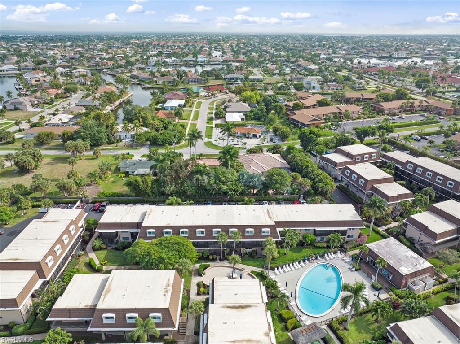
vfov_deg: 56.8
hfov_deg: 71.6
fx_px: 319
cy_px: 172
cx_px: 230
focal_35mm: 24
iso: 100
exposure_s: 1/1250
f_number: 2.8
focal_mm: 12.29
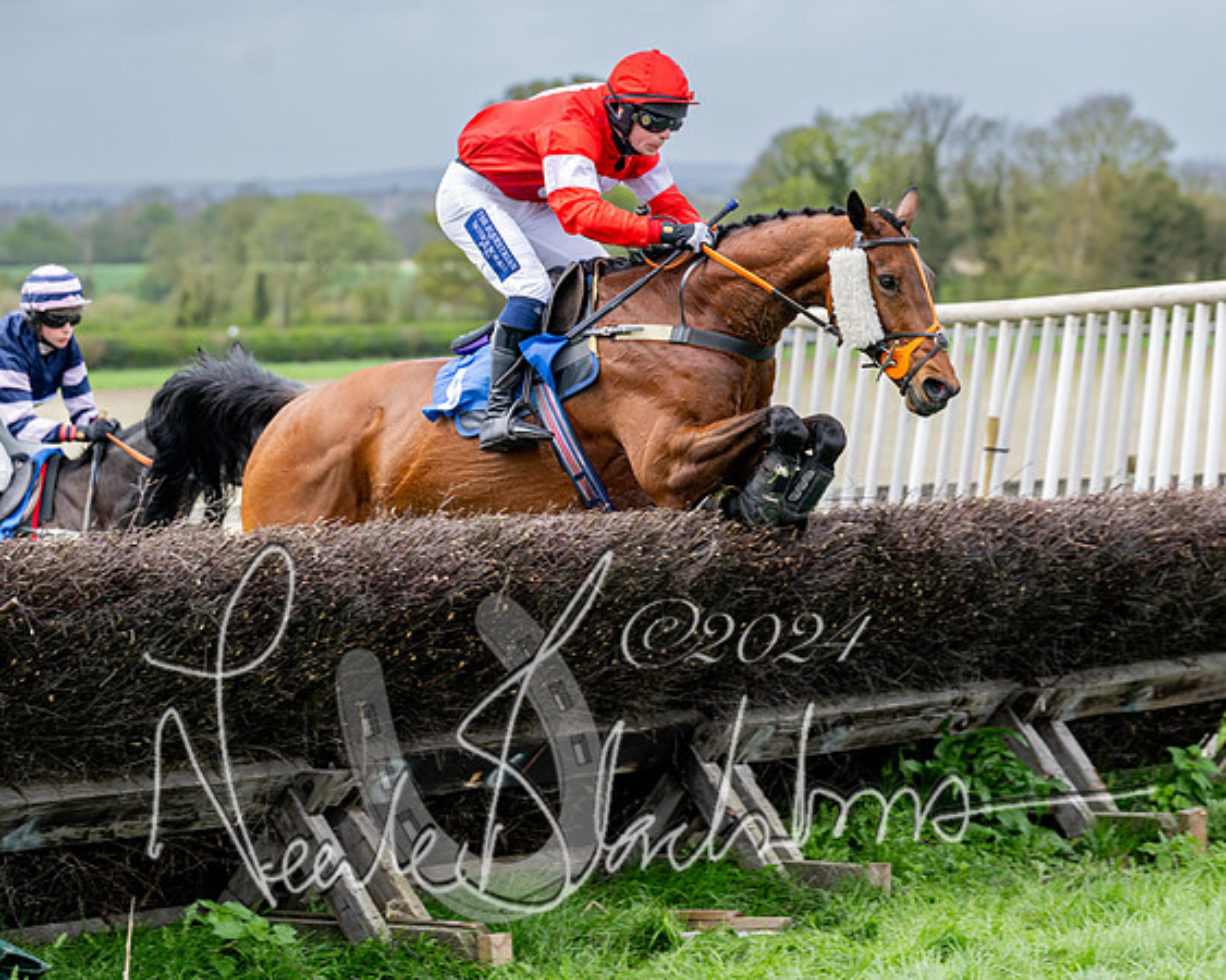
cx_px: 637
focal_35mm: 135
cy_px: 558
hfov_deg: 14.3
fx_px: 4904
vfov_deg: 11.4
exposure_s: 1/1000
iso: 400
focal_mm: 105
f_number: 4
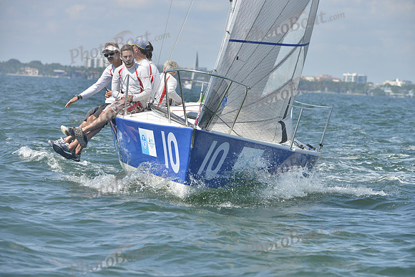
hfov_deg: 10.3
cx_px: 208
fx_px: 2306
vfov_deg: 6.9
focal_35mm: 200
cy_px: 138
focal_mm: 200
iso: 400
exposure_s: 1/1000
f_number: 8
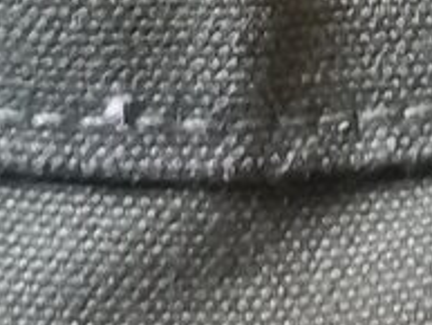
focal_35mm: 150
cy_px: -304
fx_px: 1873
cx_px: 486
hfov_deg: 12.9
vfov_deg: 9.3
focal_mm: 4.6
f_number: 1.8
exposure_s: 1/16.7
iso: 1250
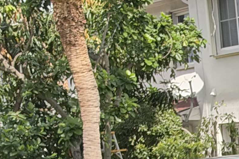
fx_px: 1215
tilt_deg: -18.7
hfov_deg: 9.8
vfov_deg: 6.3
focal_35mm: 183
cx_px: 594
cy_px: 611
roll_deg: +0.2
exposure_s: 1/1484
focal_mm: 6.93
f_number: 1.8
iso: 100
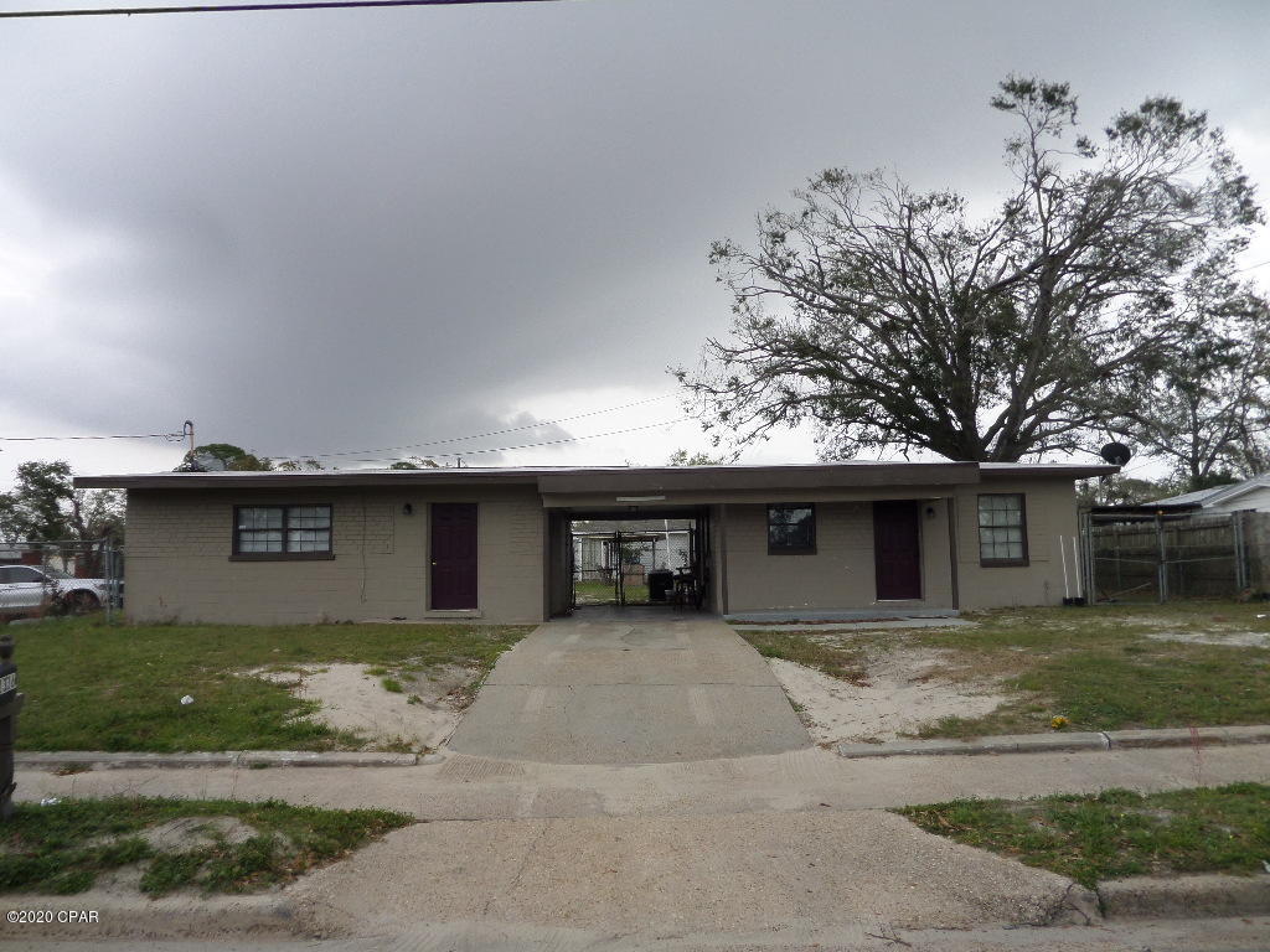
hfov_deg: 71.6
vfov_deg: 56.8
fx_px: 881
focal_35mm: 24
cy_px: 476
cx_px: 635
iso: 100
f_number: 3.2
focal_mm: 4
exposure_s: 1/1000
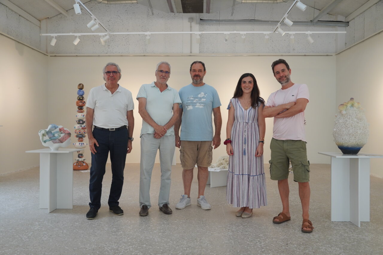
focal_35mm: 32
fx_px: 335
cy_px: 128
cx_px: 192
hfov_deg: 59.5
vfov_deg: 41.7
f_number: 4
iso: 320
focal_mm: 21
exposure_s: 1/160
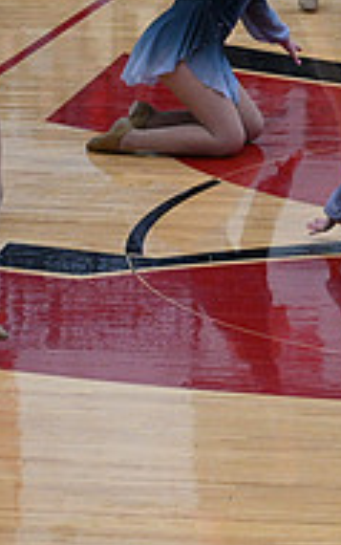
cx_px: 822
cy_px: 142
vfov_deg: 5.6
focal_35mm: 373
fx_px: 5538
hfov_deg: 3.5
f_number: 4
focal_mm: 120
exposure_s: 1/400
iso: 4000
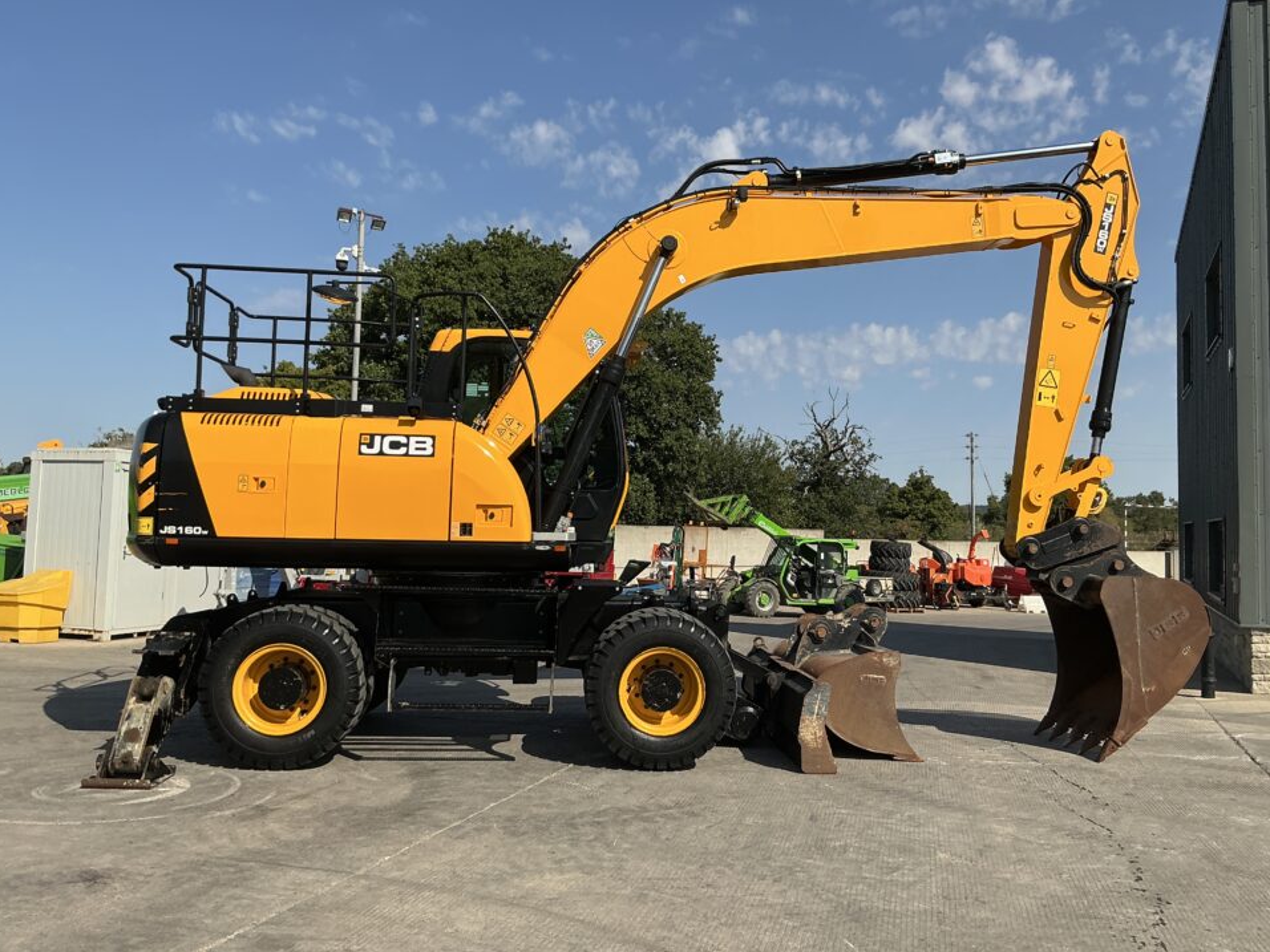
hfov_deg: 59.9
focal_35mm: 30
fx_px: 1101
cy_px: 443
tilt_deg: +4.7
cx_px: 675
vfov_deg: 46.8
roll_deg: -1.0
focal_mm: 3
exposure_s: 1/2227
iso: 25
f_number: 1.8
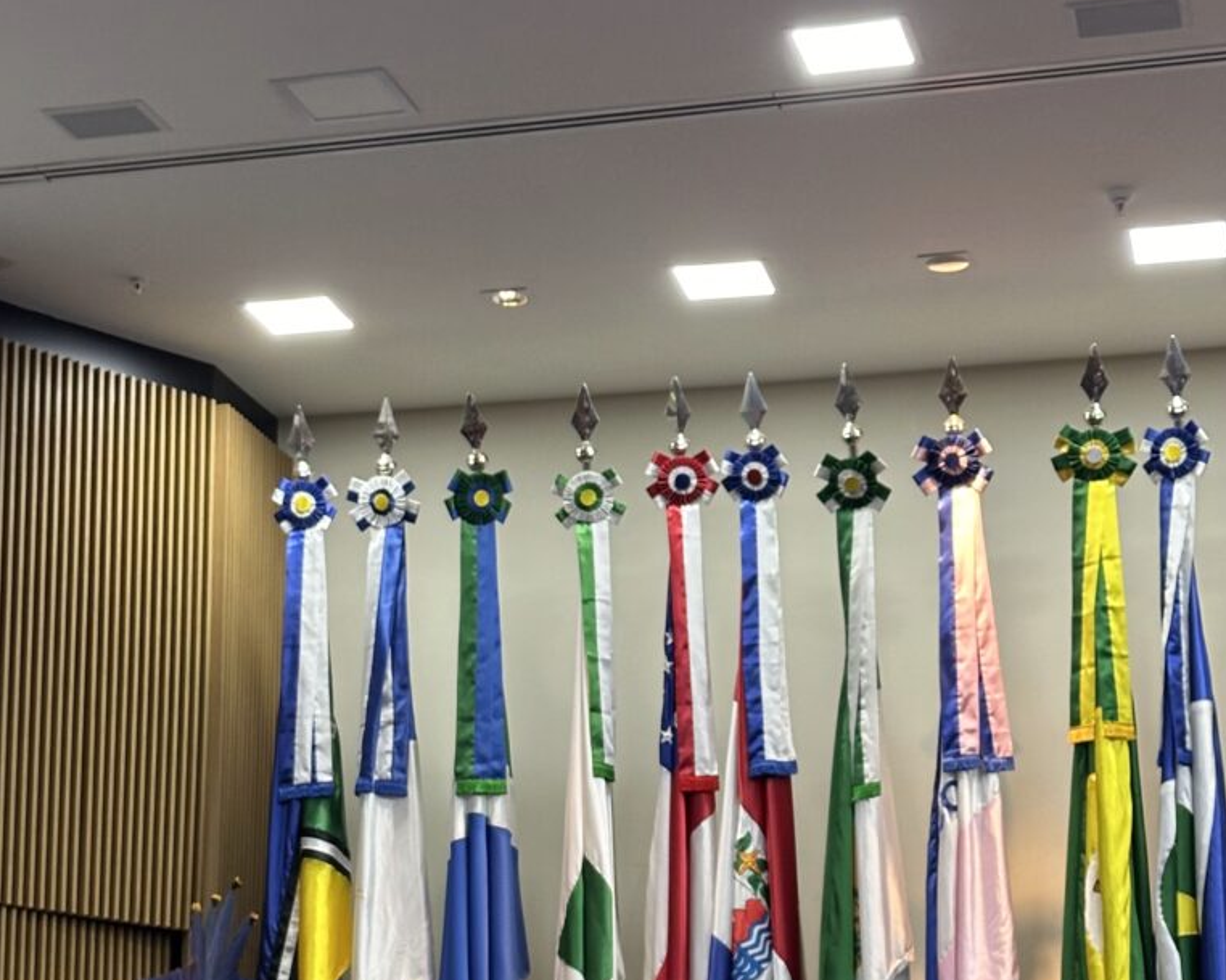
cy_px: 798
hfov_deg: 30.0
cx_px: 613
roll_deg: -0.7
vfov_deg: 23.8
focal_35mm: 63
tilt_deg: +11.5
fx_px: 2285
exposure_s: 1/60
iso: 125
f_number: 1.78
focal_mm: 6.86
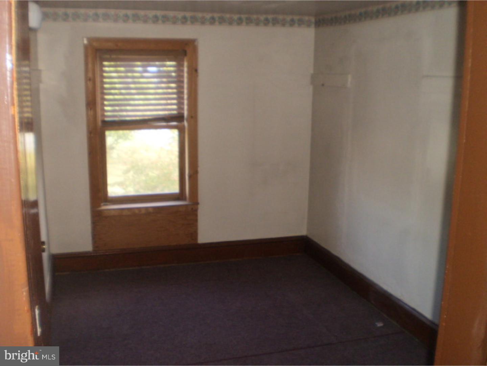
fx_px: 506
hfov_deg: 51.4
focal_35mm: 36
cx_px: 244
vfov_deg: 39.7
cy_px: 183
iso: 160
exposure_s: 1/30
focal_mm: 6.3
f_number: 3.1
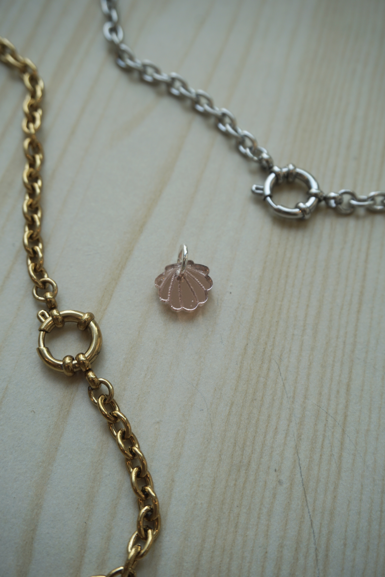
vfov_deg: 47.9
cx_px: 192
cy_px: 288
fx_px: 650
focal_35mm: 40
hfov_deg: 33.0
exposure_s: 1/80
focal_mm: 27
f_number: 5.6
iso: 100
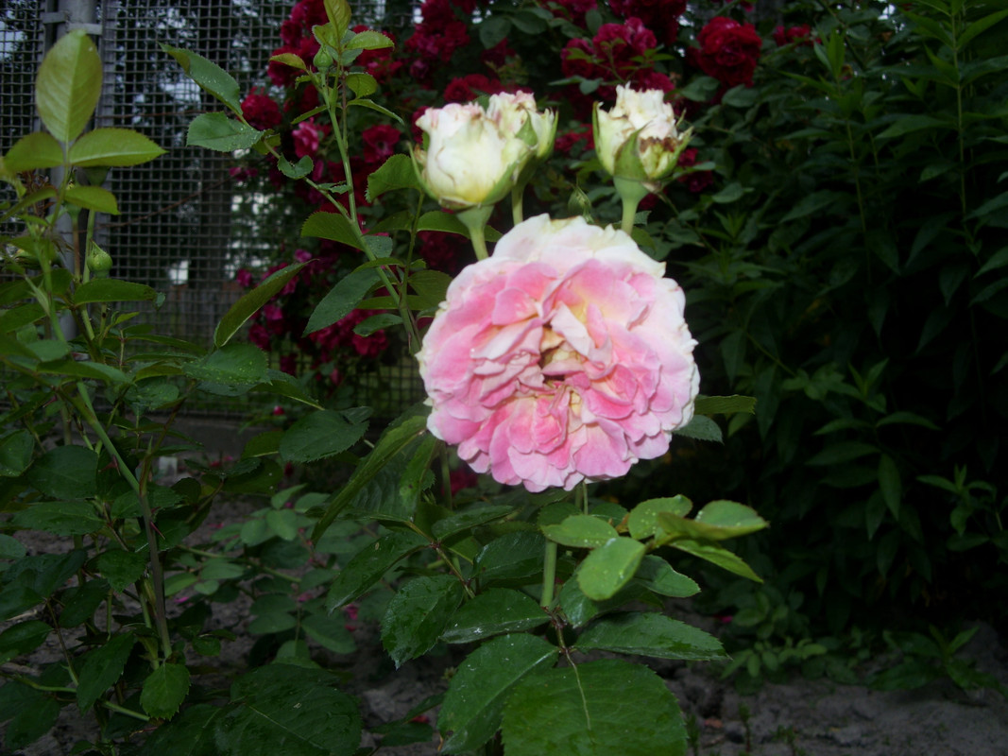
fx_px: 1106
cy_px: 378
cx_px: 504
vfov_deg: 37.7
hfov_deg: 49.0
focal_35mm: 38
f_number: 2.8
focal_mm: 6.3
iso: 50
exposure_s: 1/30
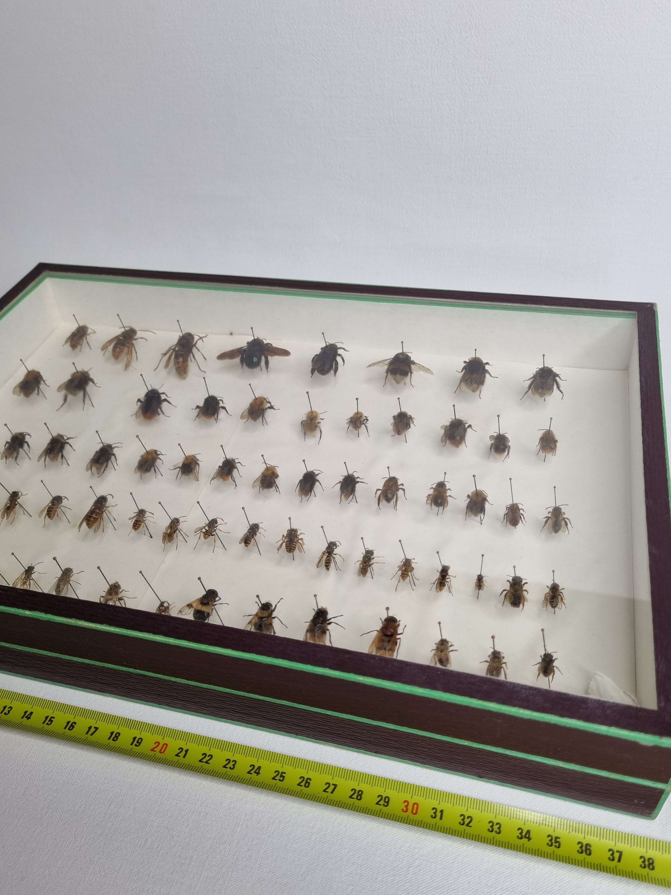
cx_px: 329
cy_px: 456
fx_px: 724
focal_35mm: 28
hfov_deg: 49.7
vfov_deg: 63.4
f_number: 1.8
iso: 50
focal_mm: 5.4
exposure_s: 1/151
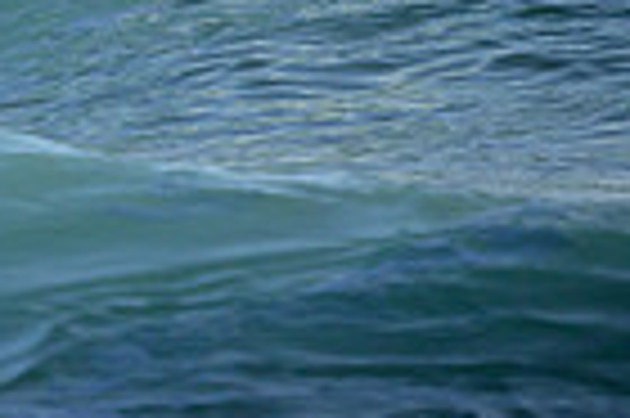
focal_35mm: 3319
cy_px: -407
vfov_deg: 0.4
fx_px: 58014
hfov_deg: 0.6
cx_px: -549
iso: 400
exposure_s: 1/2500
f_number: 6.3
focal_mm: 800
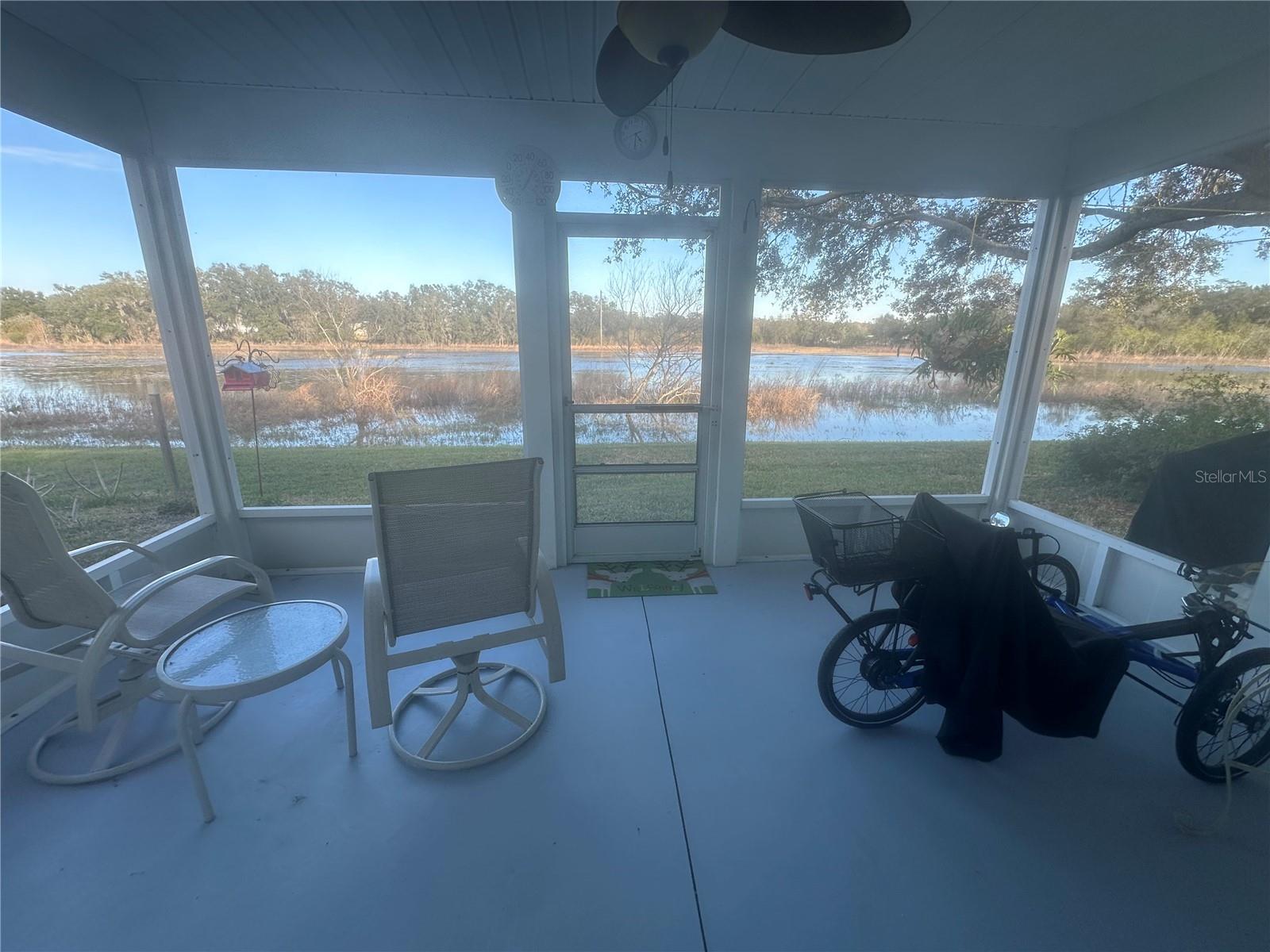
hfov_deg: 102.1
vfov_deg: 85.7
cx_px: 635
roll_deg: -0.9
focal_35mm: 14
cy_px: 476
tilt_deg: -15.6
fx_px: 514
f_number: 2.2
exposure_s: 1/163
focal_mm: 2.22
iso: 40
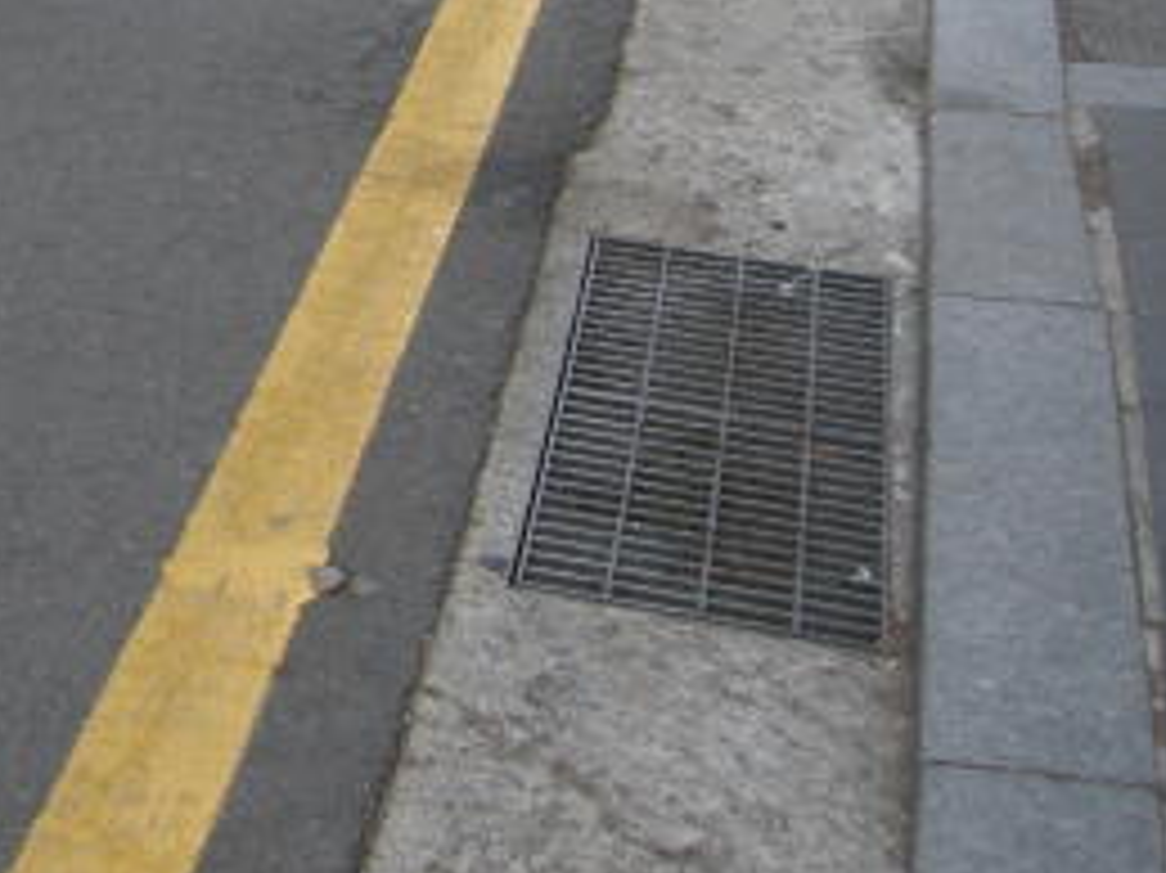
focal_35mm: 88
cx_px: -266
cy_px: -173
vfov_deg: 16.1
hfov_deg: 20.7
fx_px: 2963
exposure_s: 1/73
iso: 64
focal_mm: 7.5
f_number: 3.4
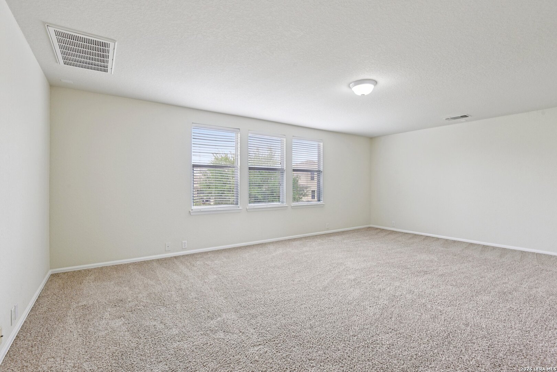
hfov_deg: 96.7
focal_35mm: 16
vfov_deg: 73.7
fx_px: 248
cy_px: 186
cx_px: 278
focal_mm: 16
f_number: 8
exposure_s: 1/20
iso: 400
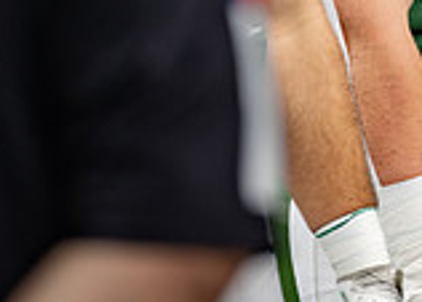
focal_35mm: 464
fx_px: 5563
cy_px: -241
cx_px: 457
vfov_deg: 3.1
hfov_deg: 4.3
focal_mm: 116
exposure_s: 1/320
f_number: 2.8
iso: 1000
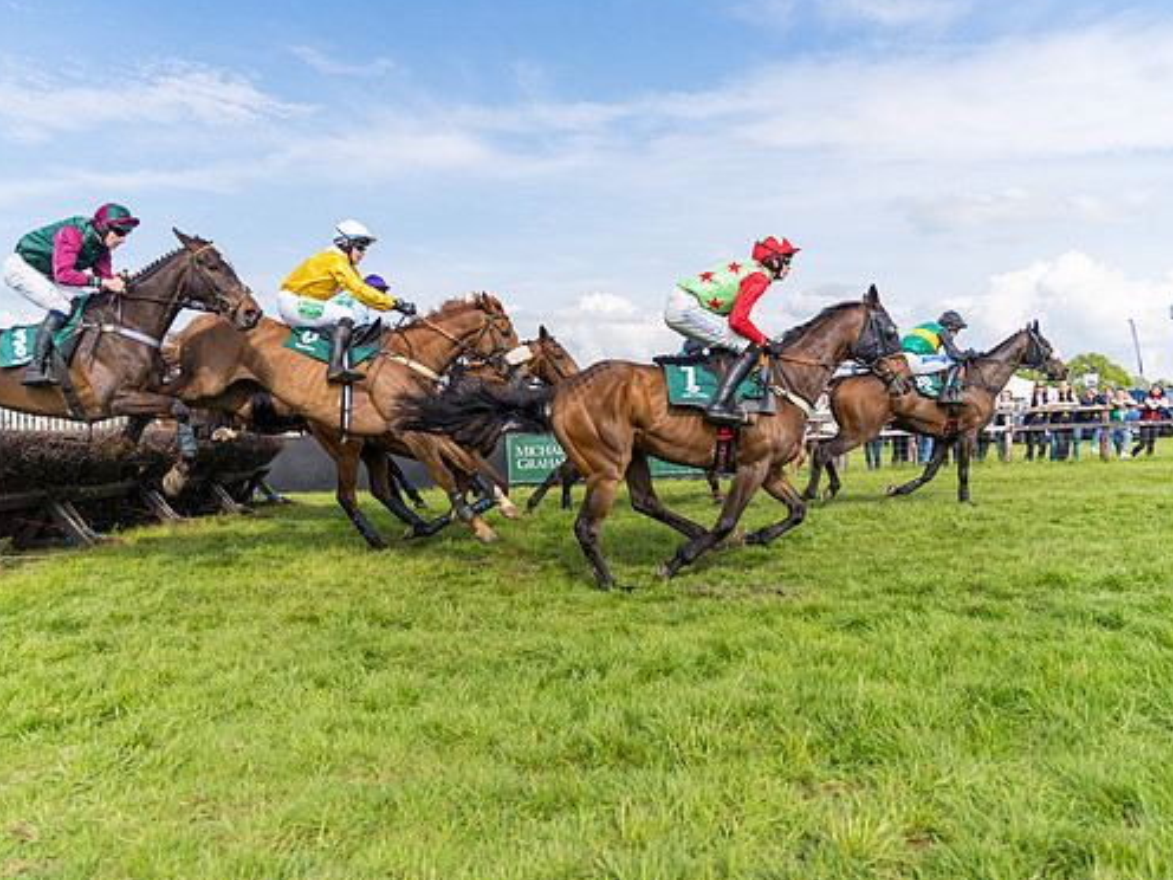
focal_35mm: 27
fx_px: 915
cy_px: 427
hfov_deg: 65.3
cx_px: 560
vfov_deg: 51.3
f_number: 4
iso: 320
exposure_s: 1/3200
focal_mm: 24
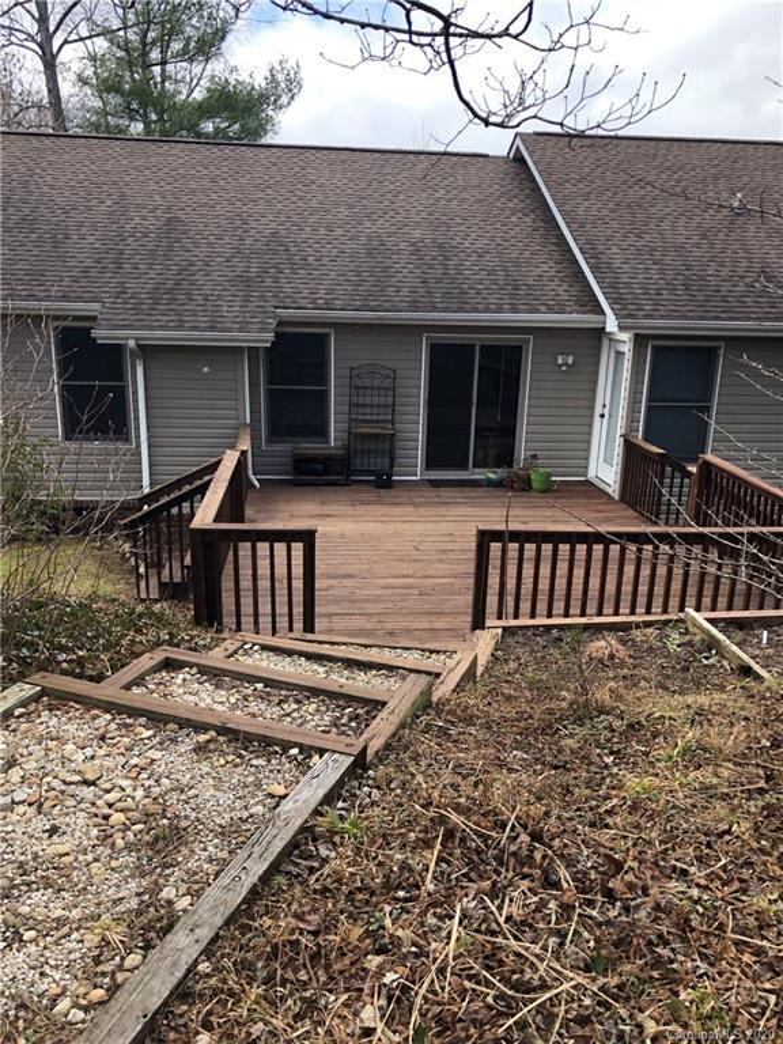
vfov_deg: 63.4
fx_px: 844
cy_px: 522
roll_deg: -1.5
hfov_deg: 49.7
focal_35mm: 28
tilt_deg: -12.0
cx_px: 392
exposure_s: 1/232
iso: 20
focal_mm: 3.99
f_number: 1.8
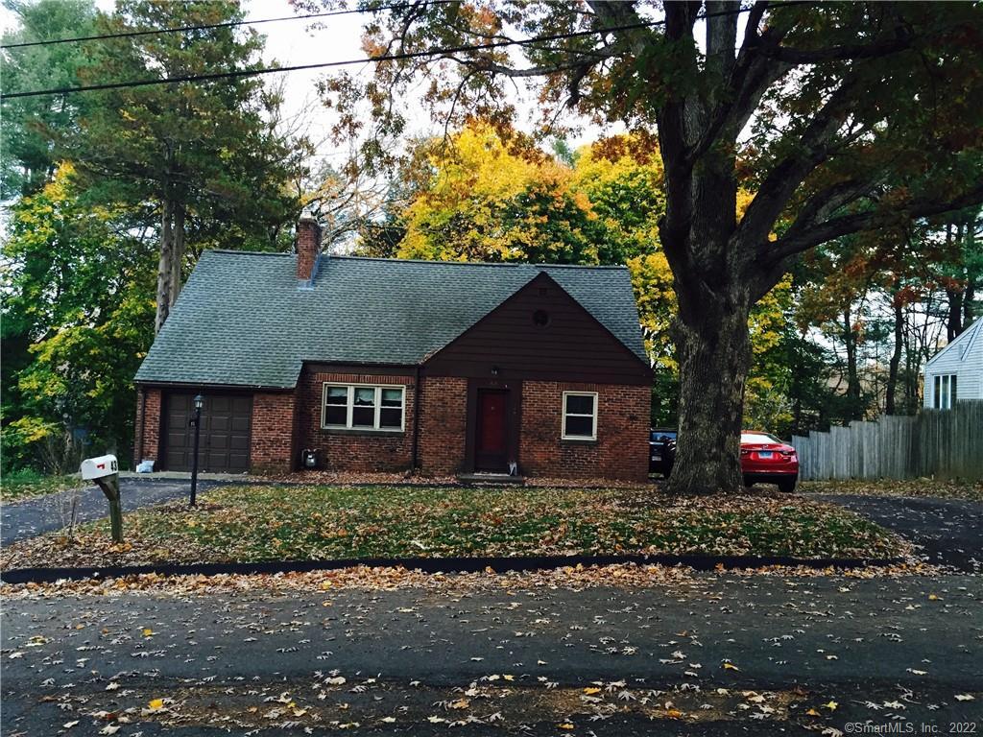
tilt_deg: +0.3
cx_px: 492
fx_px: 824
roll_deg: -3.3
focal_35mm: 29
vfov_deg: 48.2
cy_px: 368
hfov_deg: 61.7
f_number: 2.2
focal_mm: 4.15
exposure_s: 1/30
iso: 100
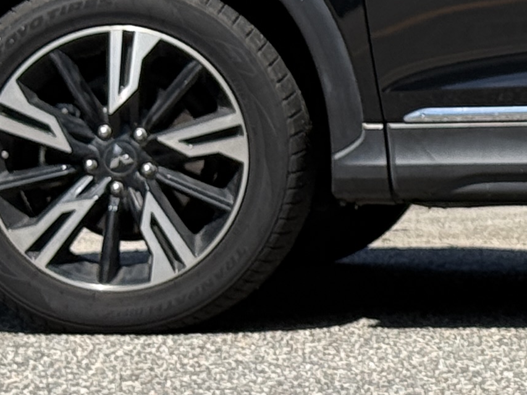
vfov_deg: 6.5
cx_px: 839
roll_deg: -0.9
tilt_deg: +1.2
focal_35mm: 227
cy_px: -110
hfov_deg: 8.5
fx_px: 3454
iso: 64
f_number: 1.78
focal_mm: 6.76
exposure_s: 1/2762
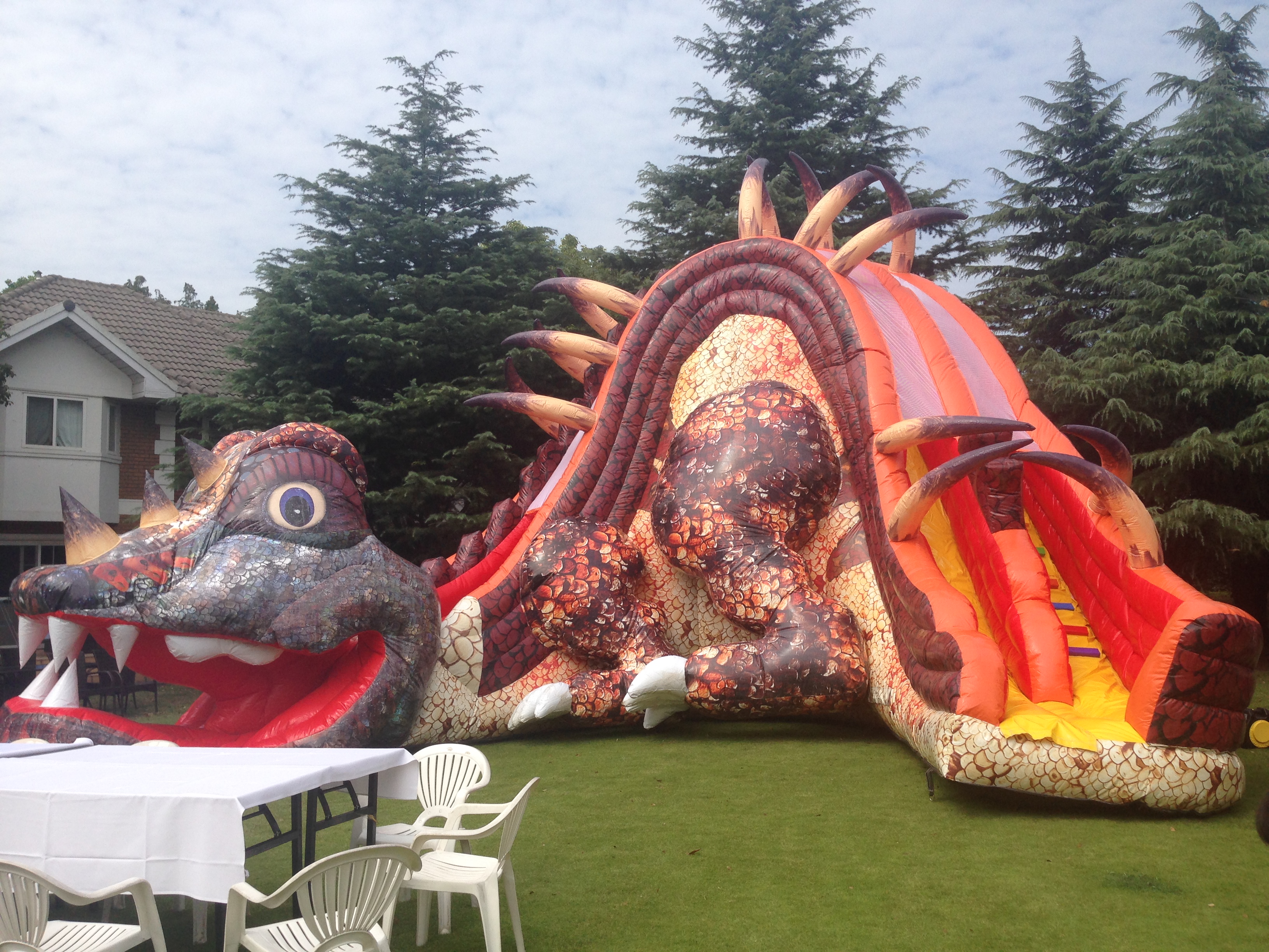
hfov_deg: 55.4
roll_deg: +1.0
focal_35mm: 33
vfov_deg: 42.9
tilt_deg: +3.5
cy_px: 476
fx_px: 1210
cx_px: 634
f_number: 2.4
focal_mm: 4.12
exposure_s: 1/1550
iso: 50
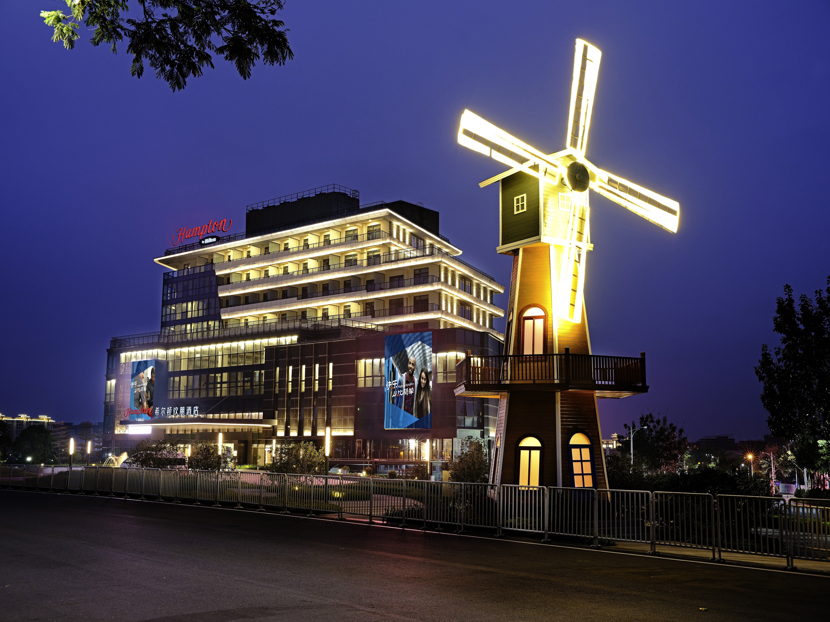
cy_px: 311
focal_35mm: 40
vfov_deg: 36.0
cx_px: 415
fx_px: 959
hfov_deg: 46.8
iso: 640
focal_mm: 50
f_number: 8
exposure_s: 1/1.25
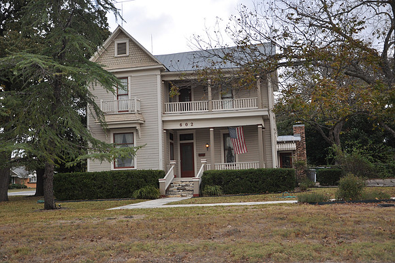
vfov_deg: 34.1
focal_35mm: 39
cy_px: 132
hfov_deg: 49.6
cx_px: 198
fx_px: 427
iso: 400
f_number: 4
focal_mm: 26
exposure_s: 1/200
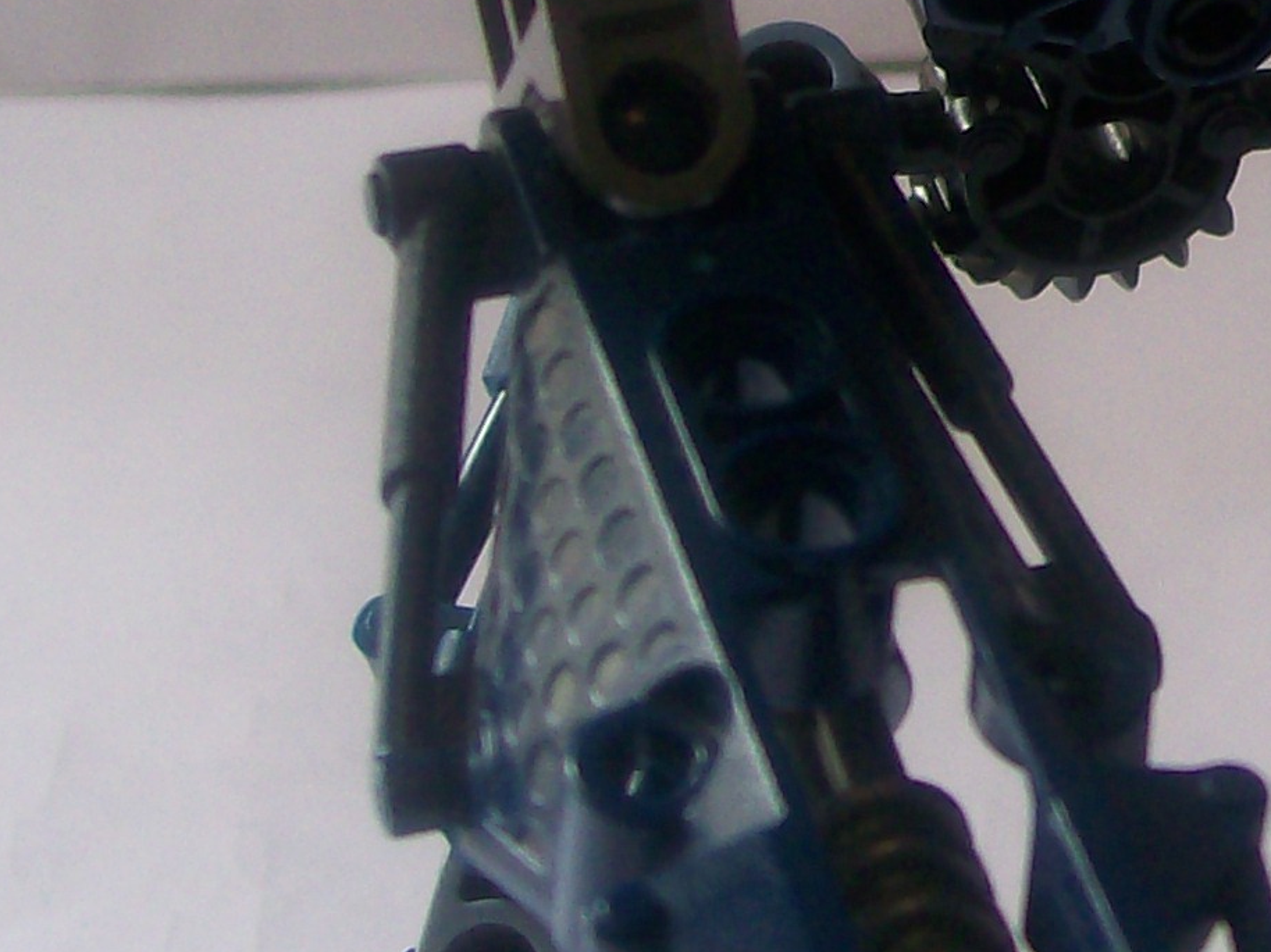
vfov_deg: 12.1
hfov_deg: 15.7
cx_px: 1499
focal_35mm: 121
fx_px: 4442
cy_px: -43
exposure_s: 1/68
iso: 80
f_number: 2.7
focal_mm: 6
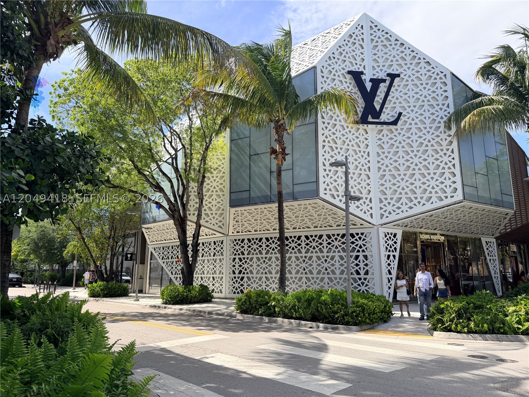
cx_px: 264
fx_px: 367
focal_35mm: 24
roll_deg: -0.6
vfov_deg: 56.8
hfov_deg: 71.6
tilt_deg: +12.5
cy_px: 198
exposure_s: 1/3425
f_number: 1.78
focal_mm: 6.76
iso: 100
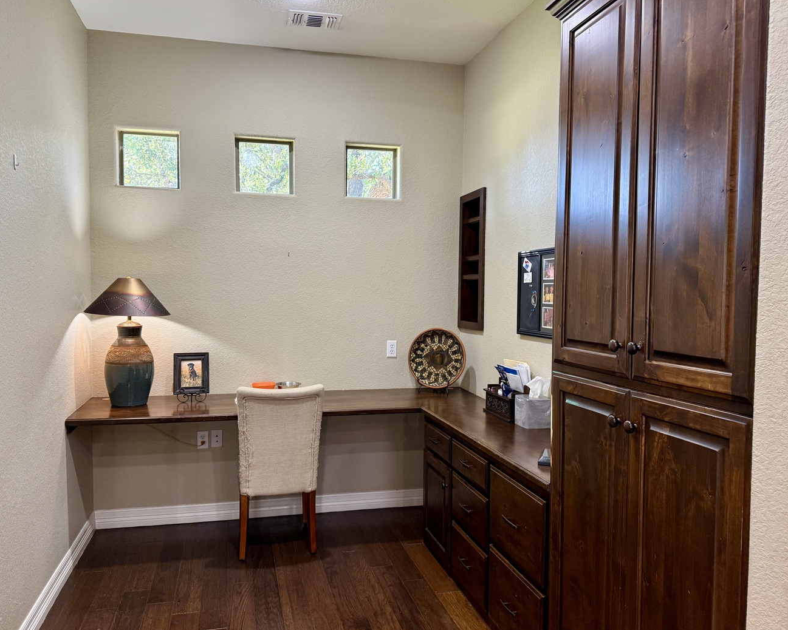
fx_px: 606
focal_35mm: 26
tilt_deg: -2.4
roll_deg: -0.3
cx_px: 375
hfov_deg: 66.0
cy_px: 316
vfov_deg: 54.9
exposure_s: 1/60
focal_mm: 6.76
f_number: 1.78
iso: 250
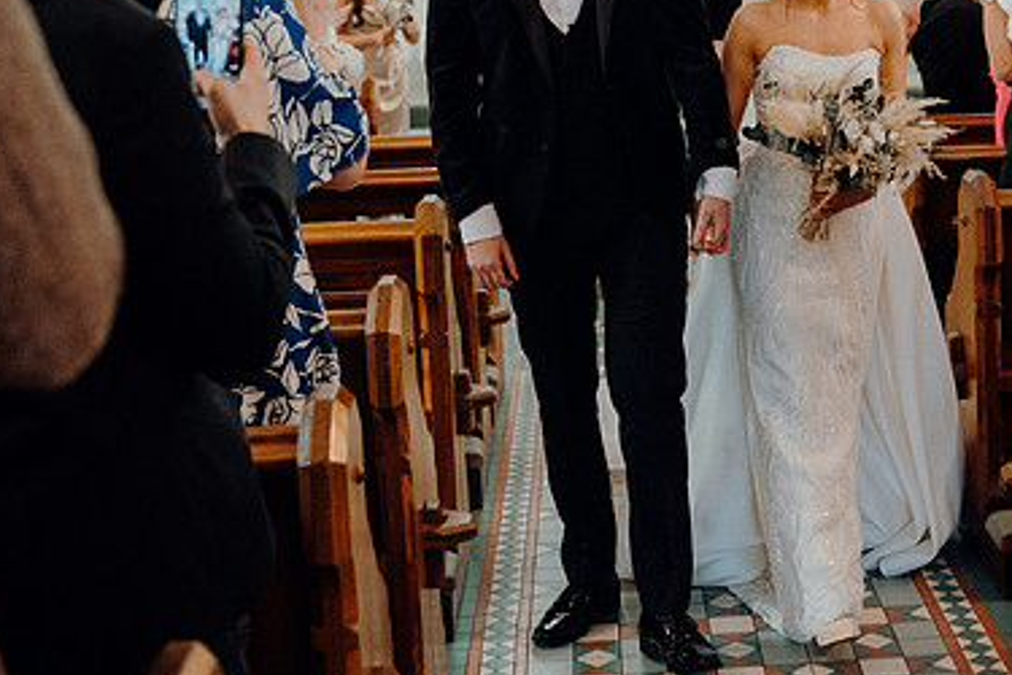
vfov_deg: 19.9
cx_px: 748
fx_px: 1911
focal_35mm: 68
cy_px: 180
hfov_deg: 29.2
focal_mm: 44
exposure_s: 1/160
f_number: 3.5
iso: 5000
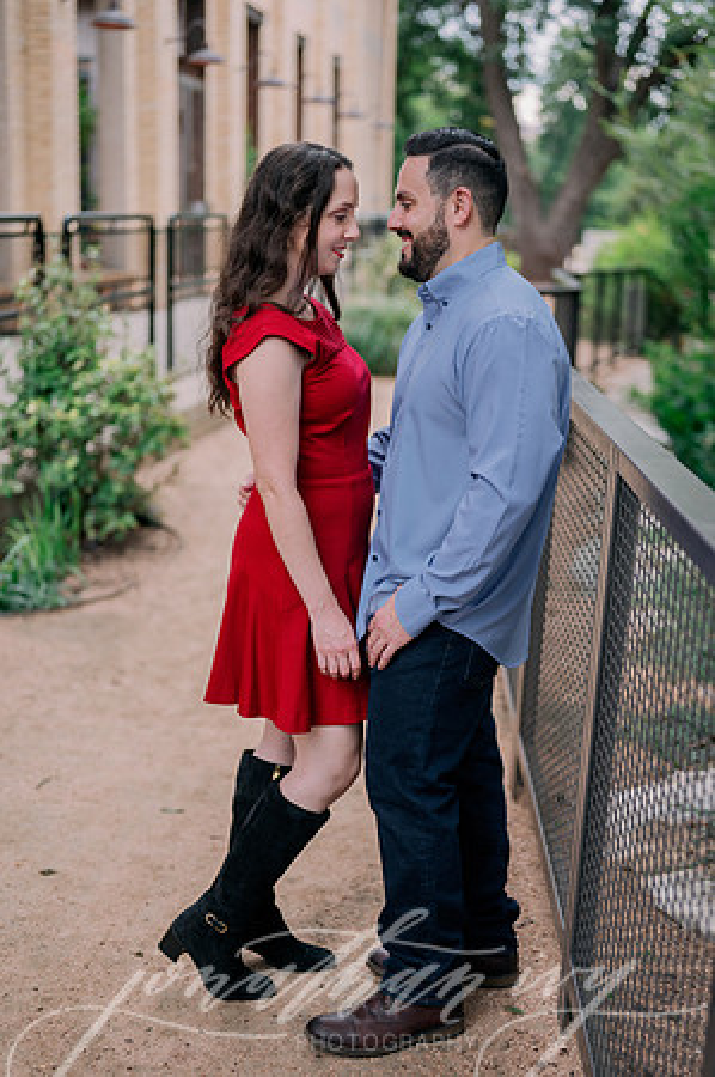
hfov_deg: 26.9
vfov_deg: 39.6
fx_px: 1493
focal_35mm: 50
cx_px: 358
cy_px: 538
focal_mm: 50
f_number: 2
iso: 320
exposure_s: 1/200
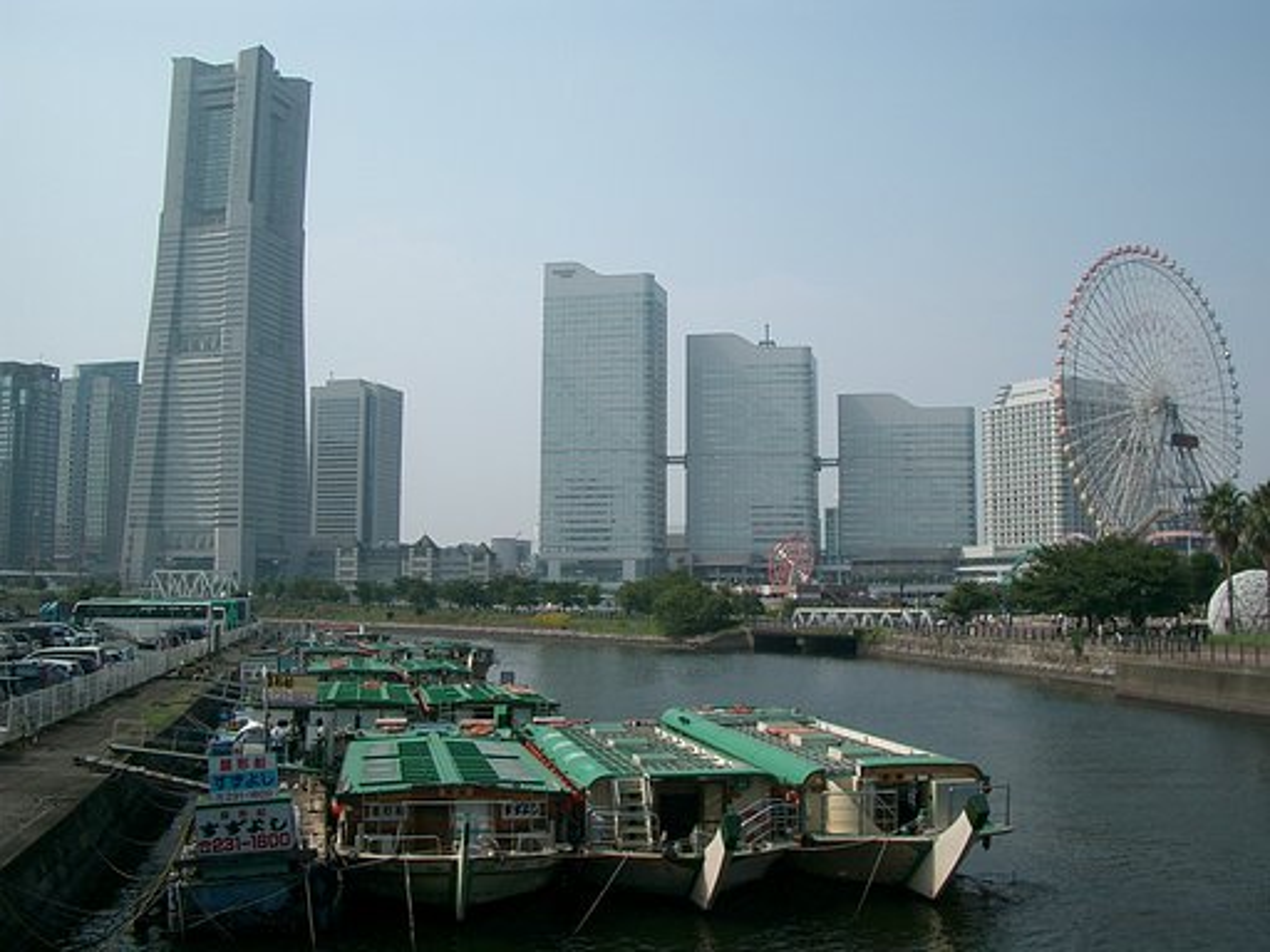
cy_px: 476
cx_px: 635
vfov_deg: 40.7
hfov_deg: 52.6
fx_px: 1284
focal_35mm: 35
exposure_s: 1/640
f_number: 4.3
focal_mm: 5.8
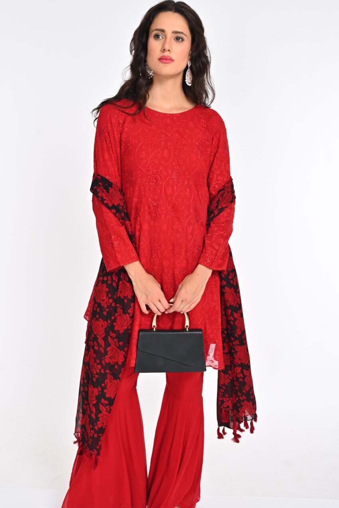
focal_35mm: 42
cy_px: 260
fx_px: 594
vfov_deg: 46.4
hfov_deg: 31.8
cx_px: 152
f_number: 8
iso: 320
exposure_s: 1/160
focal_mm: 33
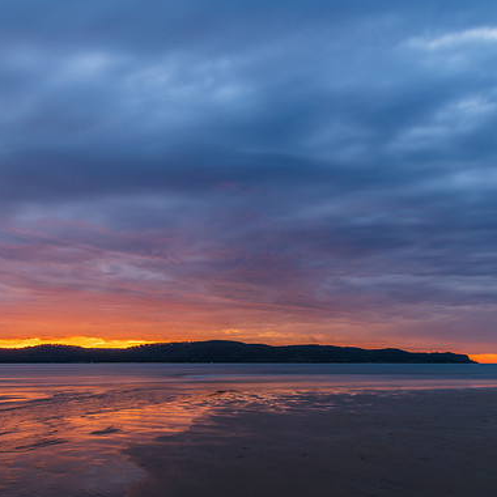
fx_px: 520
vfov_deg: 51.1
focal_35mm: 32
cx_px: 248
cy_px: 250
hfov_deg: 51.1
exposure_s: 10
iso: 200
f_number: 8
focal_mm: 24
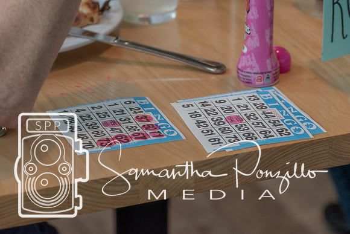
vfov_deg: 8.9
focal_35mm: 155
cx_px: 170
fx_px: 1505
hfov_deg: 13.3
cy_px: 117
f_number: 4.8
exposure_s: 1/125
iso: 800
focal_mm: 98
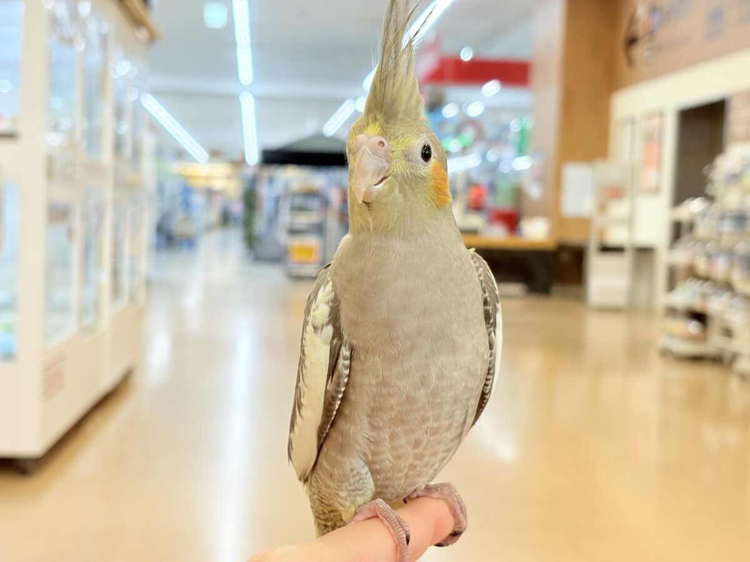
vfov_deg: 28.0
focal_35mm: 52
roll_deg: -1.4
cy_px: 281
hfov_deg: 36.8
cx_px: 375
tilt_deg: -3.0
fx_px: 1127
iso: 80
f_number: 1.6
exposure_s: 1/100
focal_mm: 5.96
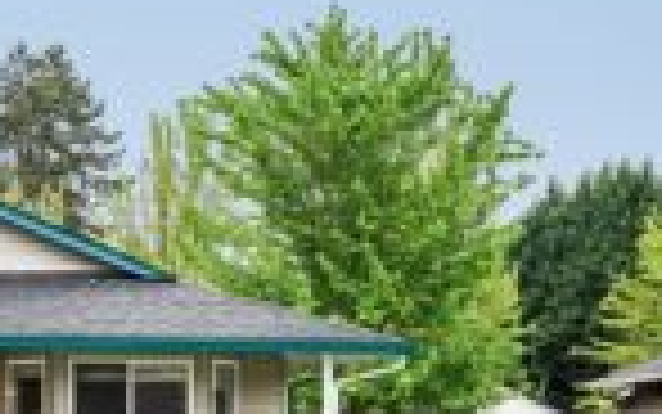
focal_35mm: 72
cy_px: 466
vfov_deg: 17.4
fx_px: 1299
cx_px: -90
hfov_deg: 26.1
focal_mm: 26
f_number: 8
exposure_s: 1/125
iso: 400
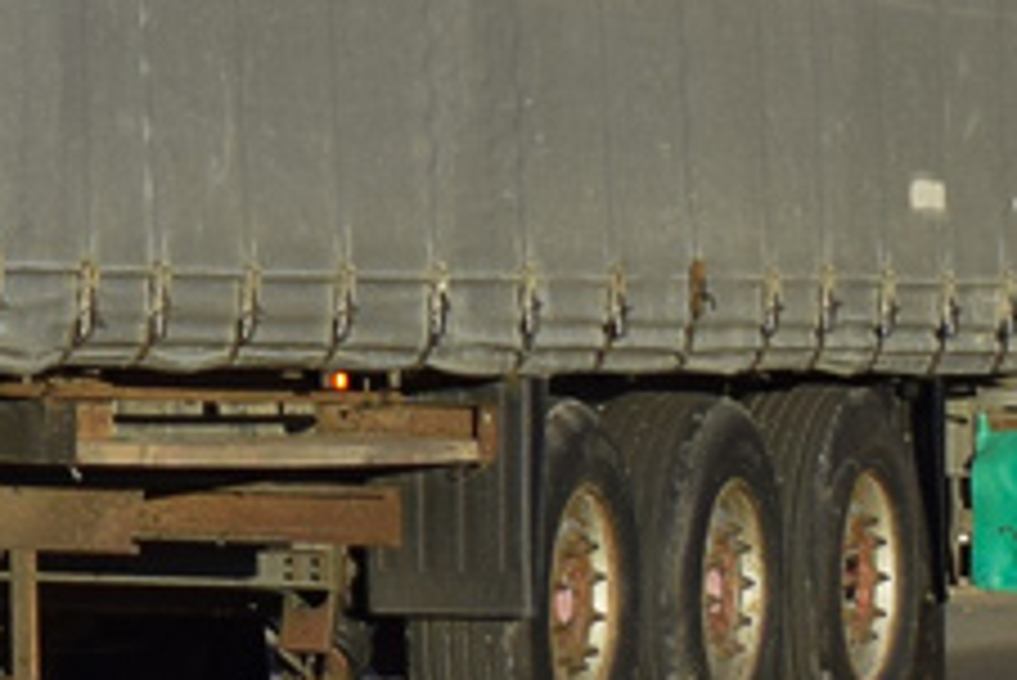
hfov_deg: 6.0
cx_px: -986
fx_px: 9441
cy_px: -387
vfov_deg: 4.1
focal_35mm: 334
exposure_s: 1/1600
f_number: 5.6
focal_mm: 42
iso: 400
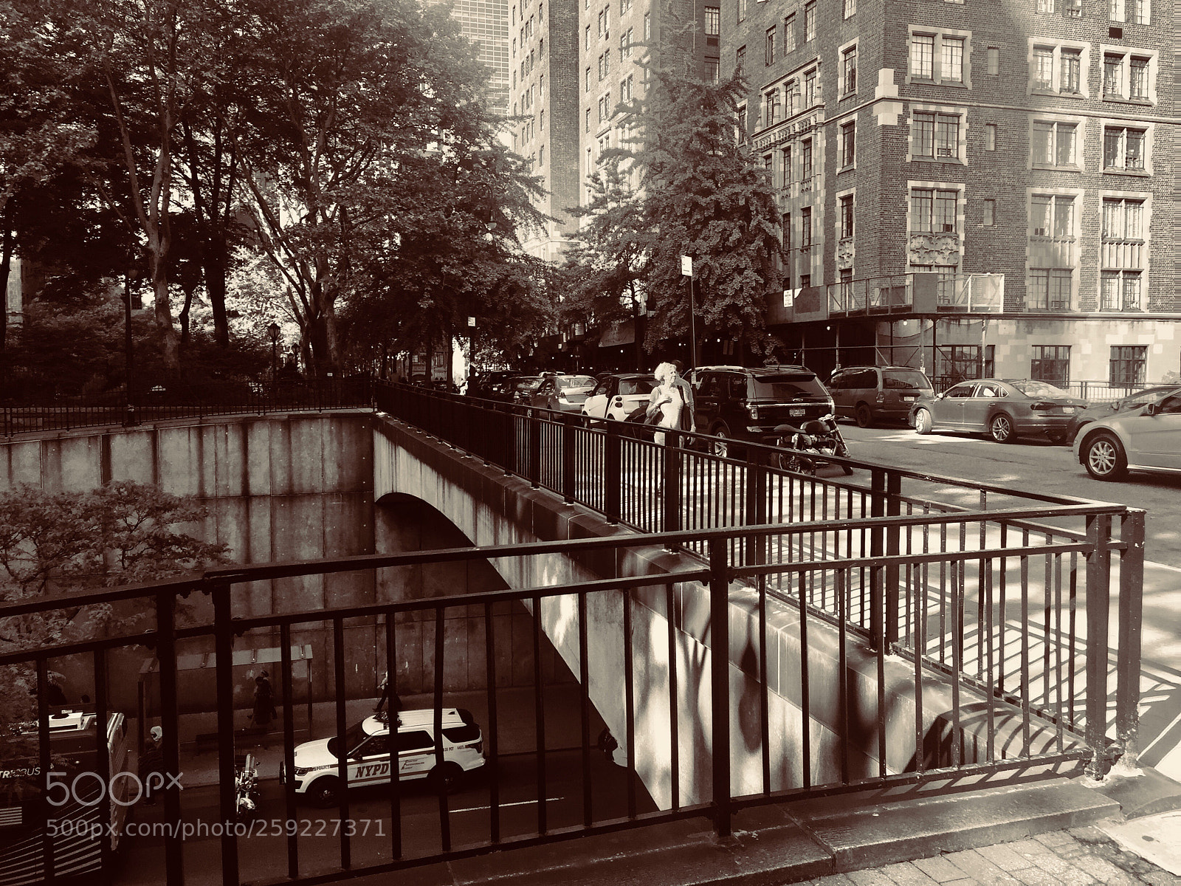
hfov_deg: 61.7
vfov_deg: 48.2
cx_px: 590
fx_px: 989
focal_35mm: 29
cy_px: 443
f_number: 2.2
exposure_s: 1/278
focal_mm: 4.15
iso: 32
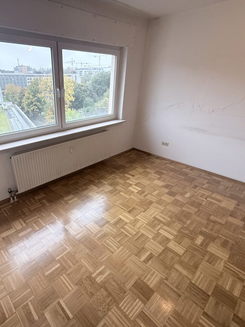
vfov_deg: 84.7
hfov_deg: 67.1
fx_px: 179
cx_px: 85
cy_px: 166
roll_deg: +0.2
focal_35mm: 19
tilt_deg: -26.0
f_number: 2.2
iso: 320
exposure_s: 1/96
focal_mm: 2.22
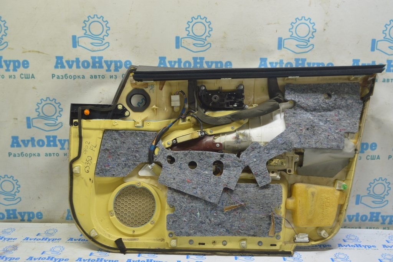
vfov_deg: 36.8
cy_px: 131
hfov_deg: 53.2
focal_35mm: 36
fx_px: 393
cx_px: 196
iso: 400
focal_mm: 24
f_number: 5.6
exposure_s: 1/20
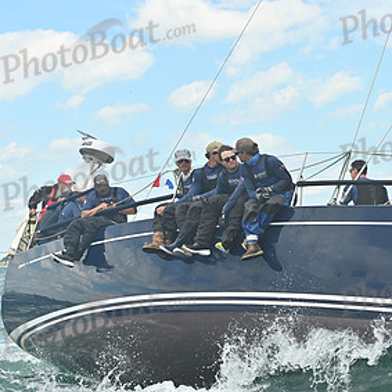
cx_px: 269
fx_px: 1563
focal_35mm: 122
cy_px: 228
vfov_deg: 14.3
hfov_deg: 14.3
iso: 250
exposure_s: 1/1250
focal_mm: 70
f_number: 6.3
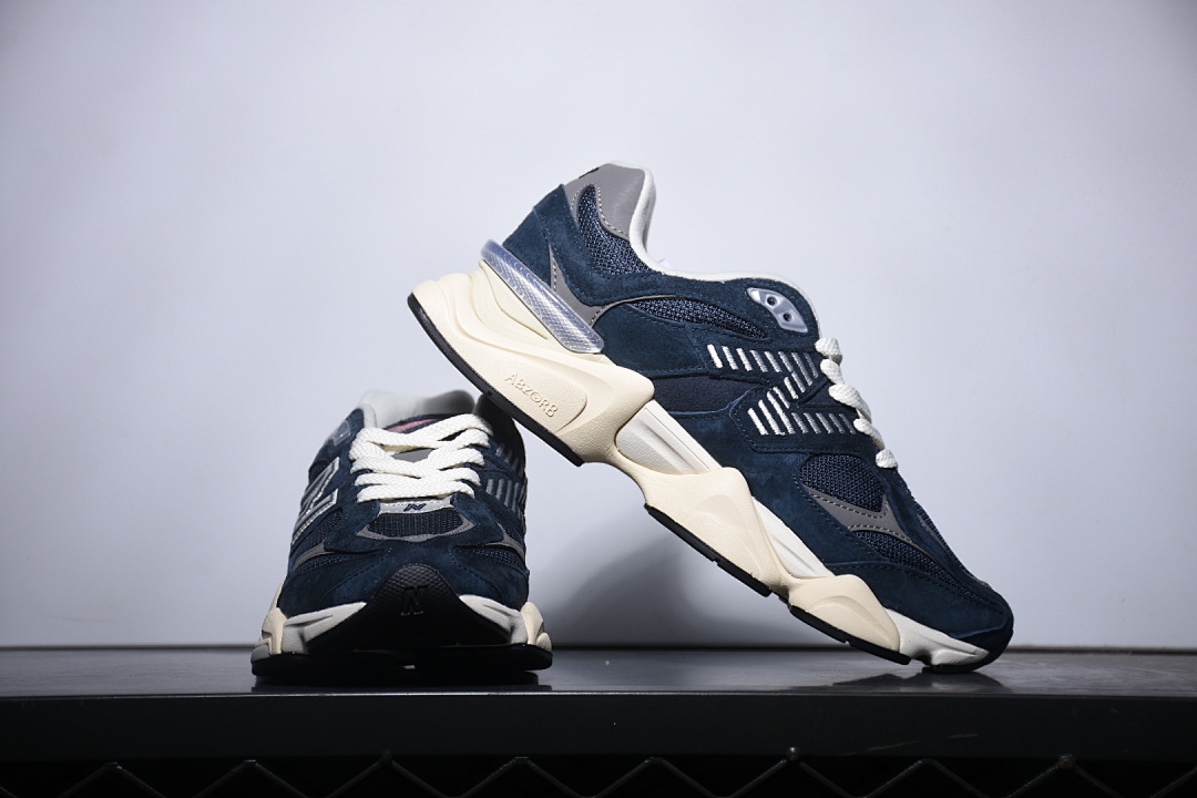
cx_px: 598
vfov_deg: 14.7
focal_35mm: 93
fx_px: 3092
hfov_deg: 21.9
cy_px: 399
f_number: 5.6
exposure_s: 1/250
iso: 100
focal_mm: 62
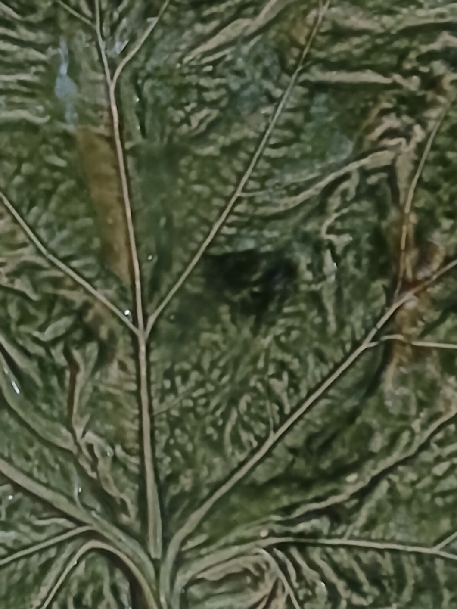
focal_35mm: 75
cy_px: 295
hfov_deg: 19.5
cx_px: 123
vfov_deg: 26.0
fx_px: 1320
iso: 640
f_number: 1.8
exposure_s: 1/20
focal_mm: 3.98
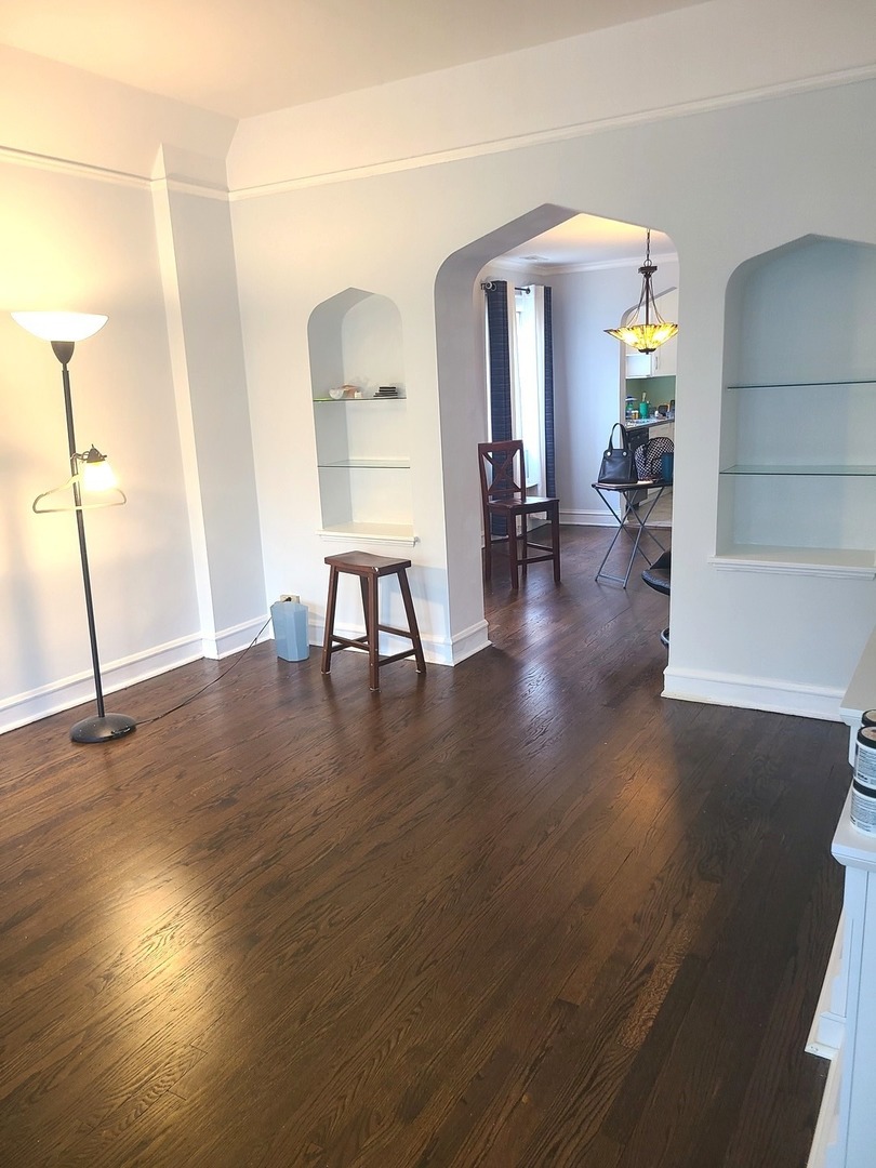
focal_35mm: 26
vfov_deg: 67.3
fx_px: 877
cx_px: 438
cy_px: 584
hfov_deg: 53.1
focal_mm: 5.4
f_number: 1.8
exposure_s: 1/60
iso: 125
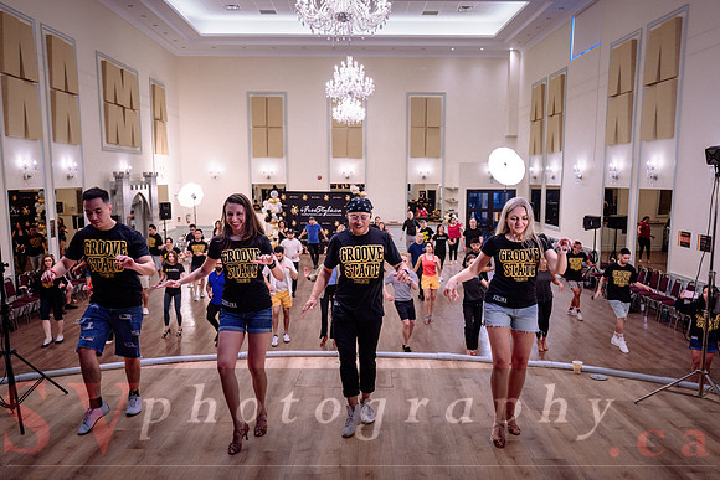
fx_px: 615
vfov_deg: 42.6
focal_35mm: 31
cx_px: 364
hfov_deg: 60.7
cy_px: 271
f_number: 4
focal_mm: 27
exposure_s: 1/160
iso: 1600
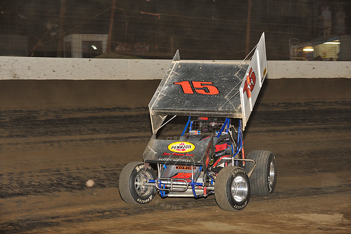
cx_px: 176
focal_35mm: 112
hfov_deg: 18.3
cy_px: 117
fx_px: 1091
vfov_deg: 12.2
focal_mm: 112
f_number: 6.3
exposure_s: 1/320
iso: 1000
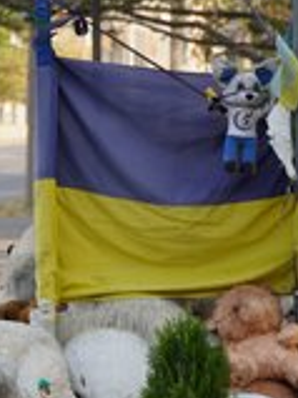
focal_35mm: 203
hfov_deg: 7.3
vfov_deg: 9.7
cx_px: 90
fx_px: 2333
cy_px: 312
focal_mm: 56
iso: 100
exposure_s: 1/200
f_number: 4.5
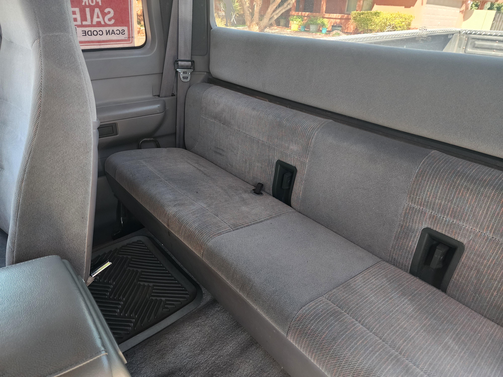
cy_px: 188
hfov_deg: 73.9
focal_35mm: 23
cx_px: 252
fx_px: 334
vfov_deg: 58.9
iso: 400
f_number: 1.8
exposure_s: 1/120
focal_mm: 6.4
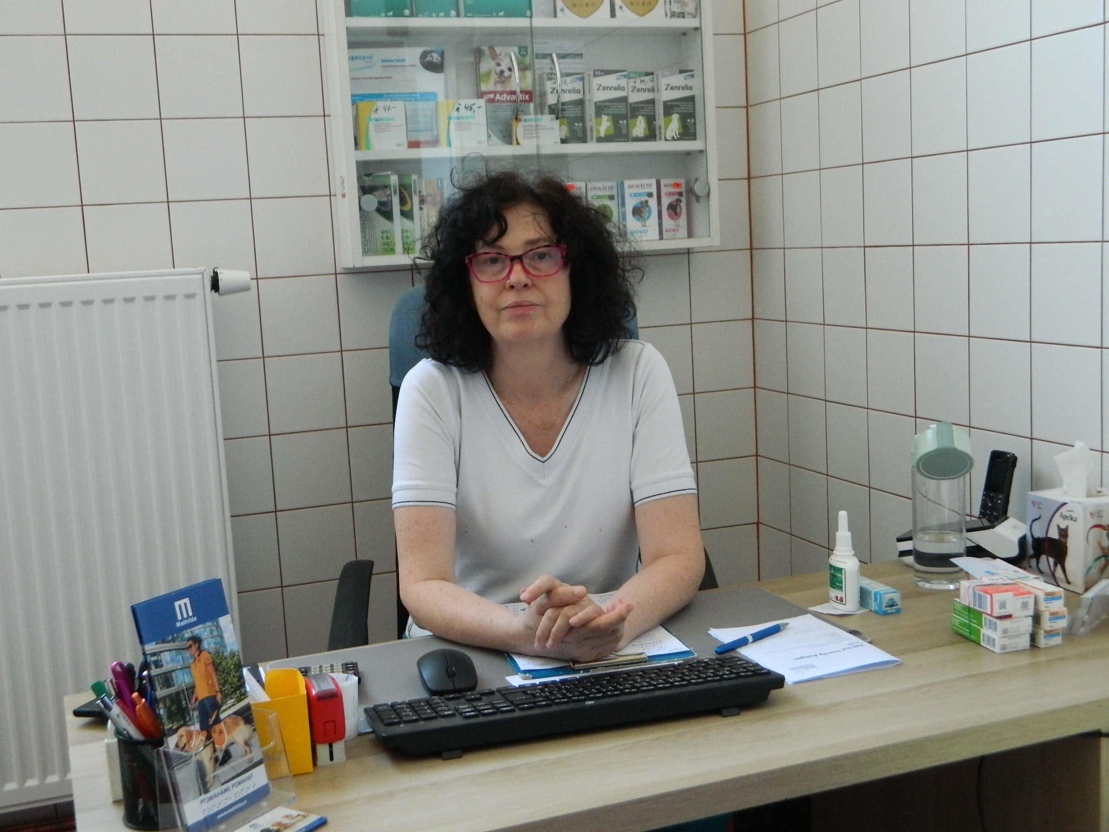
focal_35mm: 41
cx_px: 554
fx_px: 1314
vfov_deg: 35.1
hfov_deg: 45.8
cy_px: 416
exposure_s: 1/40
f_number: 3.5
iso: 400
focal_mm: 7.3
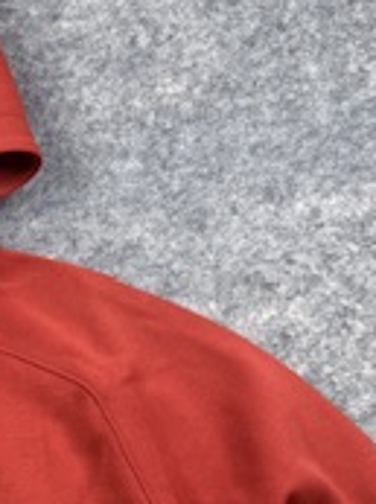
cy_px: 722
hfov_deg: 15.6
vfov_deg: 19.6
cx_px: -134
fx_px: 1294
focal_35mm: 89
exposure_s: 1/121
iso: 64
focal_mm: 6.76
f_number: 1.78
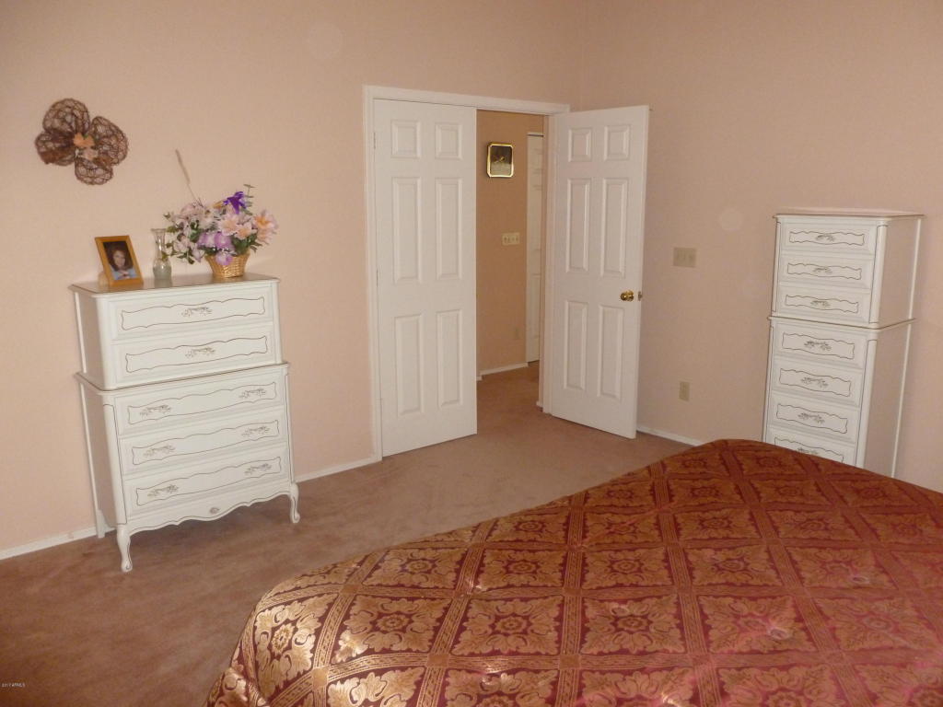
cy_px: 354
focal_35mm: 28
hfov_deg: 63.4
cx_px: 472
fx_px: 763
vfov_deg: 49.7
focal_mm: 5
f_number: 3.3
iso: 400
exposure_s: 1/60
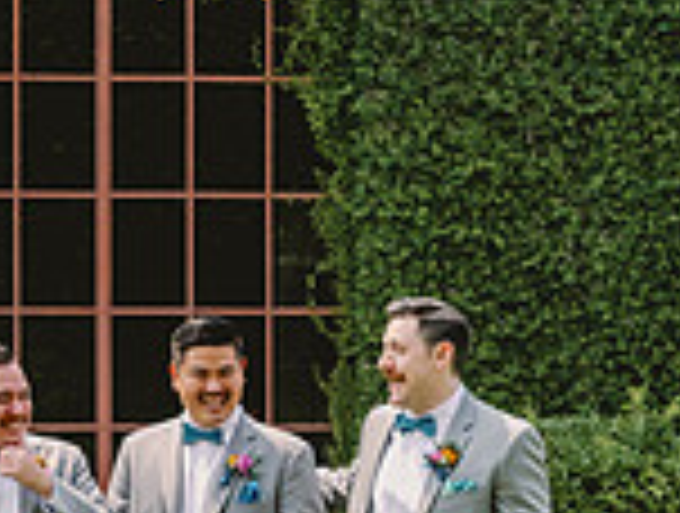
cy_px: 575
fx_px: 3111
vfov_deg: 9.3
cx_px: -253
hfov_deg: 12.0
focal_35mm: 158
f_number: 4
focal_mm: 39
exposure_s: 1/3200
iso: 400
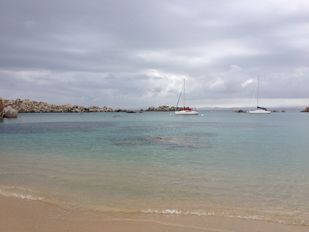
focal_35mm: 35
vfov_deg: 40.7
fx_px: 312
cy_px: 116
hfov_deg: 52.6
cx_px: 154
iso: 64
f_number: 2.4
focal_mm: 4.28
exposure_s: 1/746
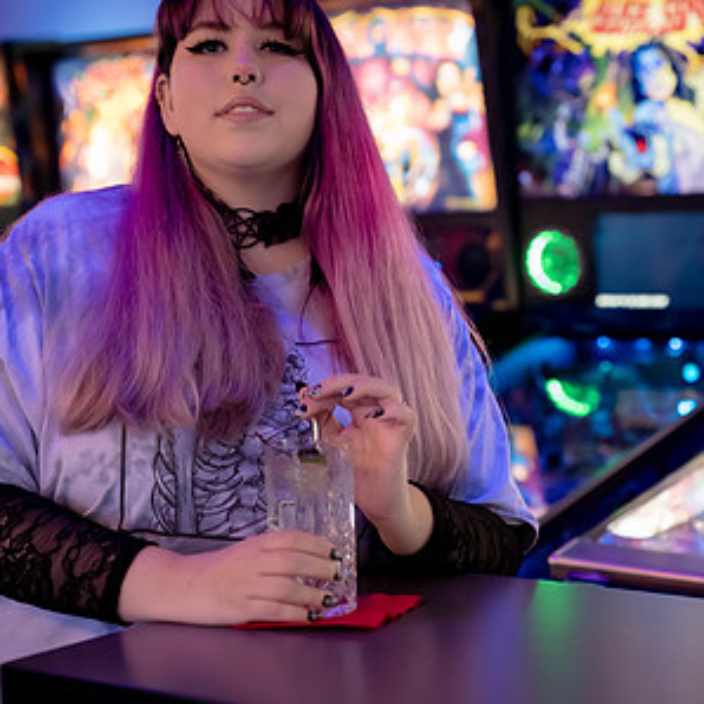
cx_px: 352
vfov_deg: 22.5
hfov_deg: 22.5
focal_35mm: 77
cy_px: 376
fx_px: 1772
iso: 6400
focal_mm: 60
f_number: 2.8
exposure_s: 1/160
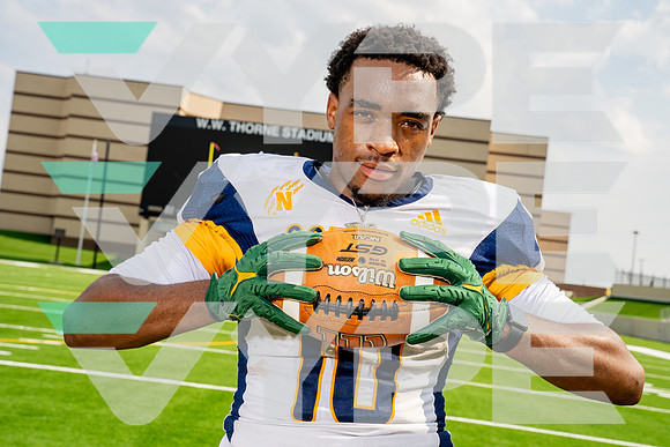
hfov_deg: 42.7
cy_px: 224
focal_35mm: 46
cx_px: 335
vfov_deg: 29.3
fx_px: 856
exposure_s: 1/250
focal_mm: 46
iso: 100
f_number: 8
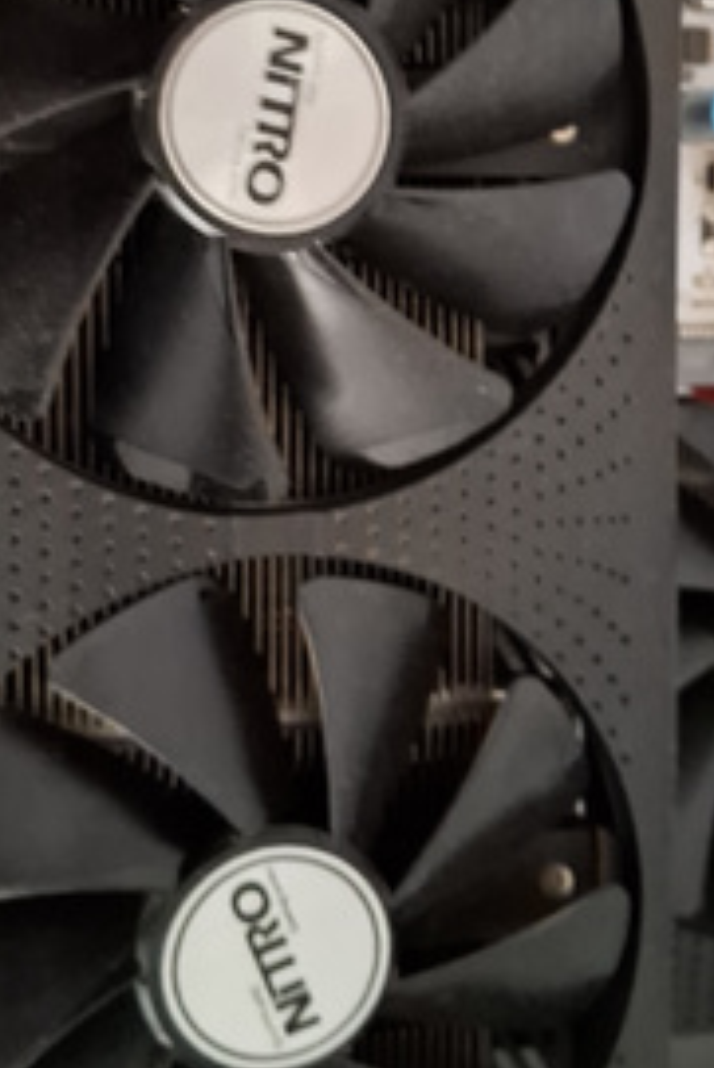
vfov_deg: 40.2
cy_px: 296
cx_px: 412
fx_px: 1426
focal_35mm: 48
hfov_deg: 28.1
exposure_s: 1/4
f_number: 1.8
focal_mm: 4.69
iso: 2000
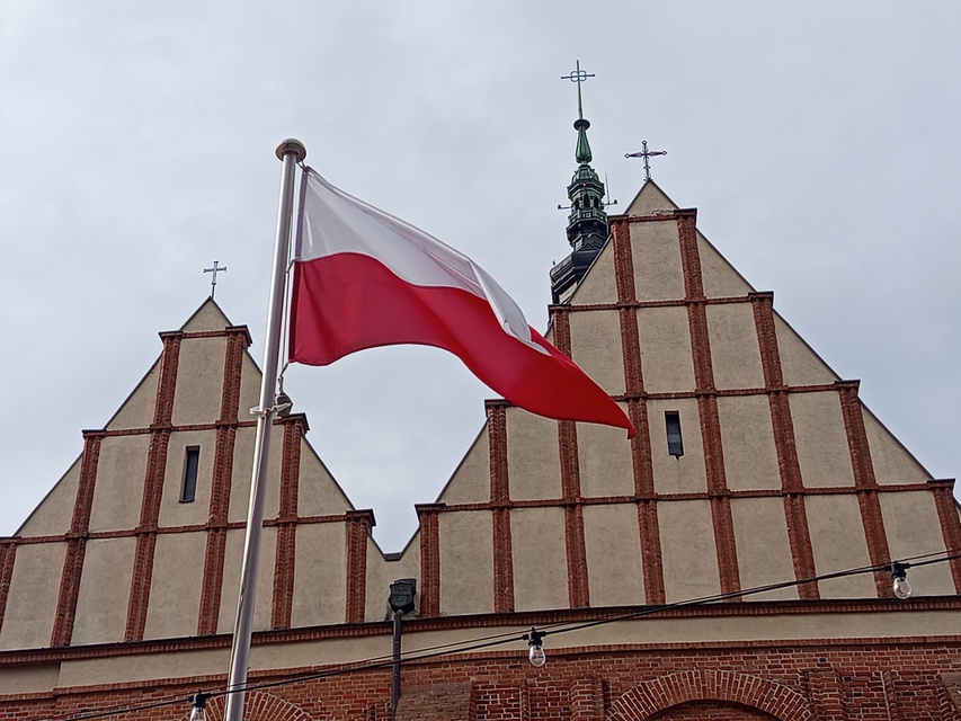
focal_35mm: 60
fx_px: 1666
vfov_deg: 24.4
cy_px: 360
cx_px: 480
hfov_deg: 32.2
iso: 53
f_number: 1.7
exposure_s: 1/1119
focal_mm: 5.24
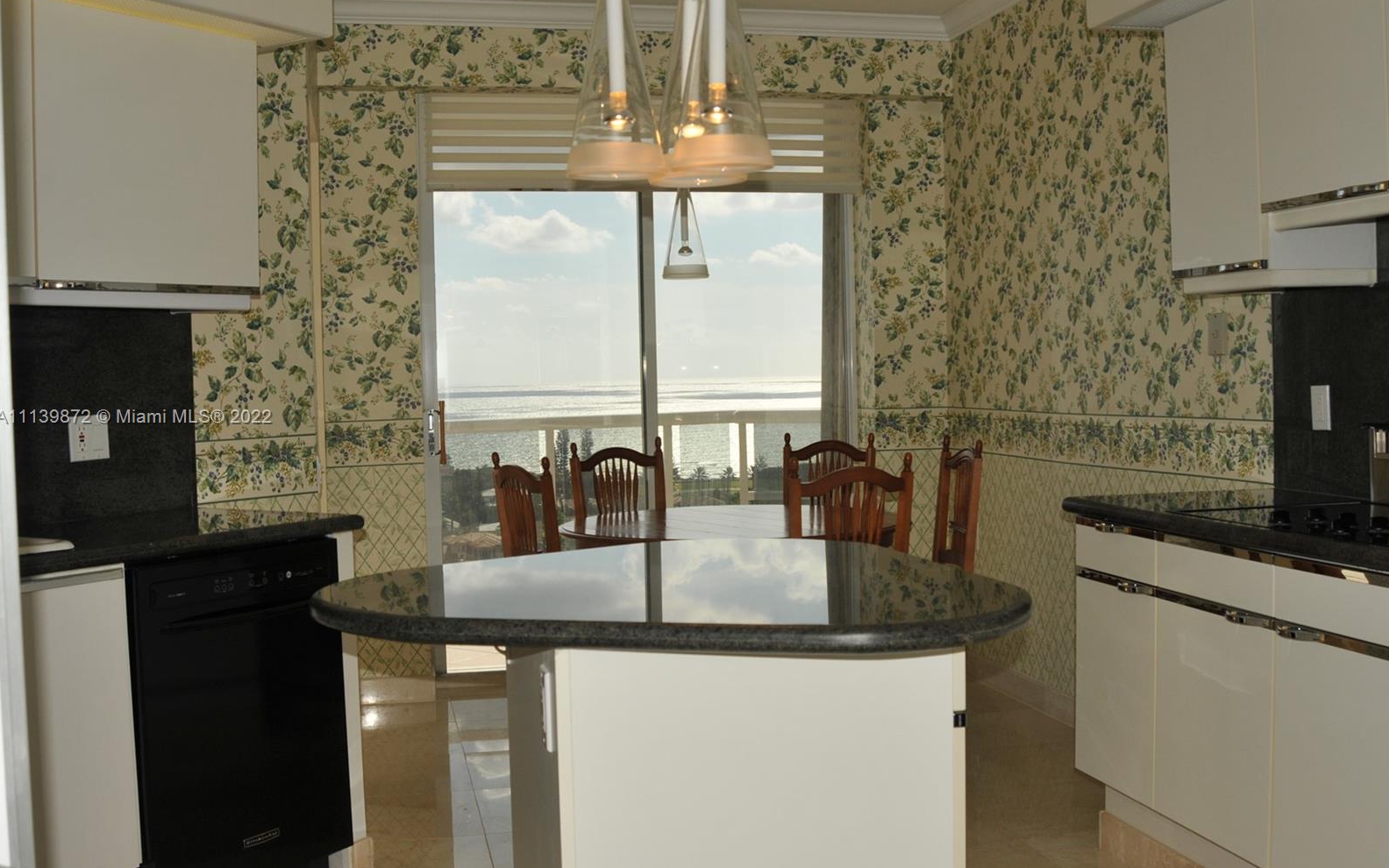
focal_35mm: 37
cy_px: 418
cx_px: 693
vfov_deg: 34.4
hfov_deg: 52.7
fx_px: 1401
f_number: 6.3
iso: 250
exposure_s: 1/250
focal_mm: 24
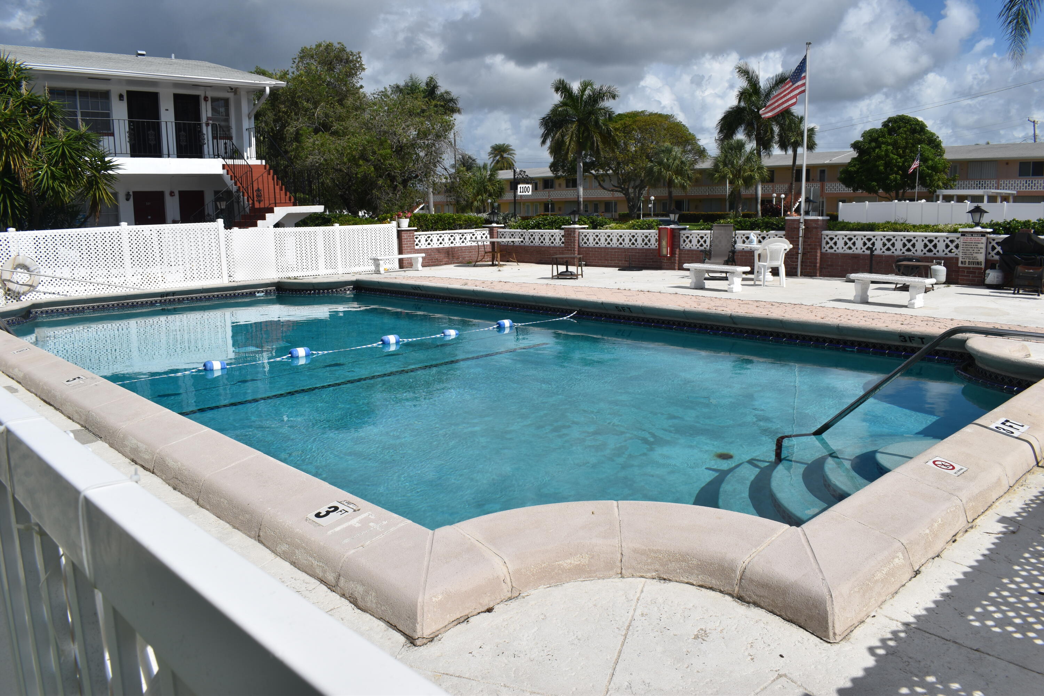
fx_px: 783
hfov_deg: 67.4
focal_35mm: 27
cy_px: 348
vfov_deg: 47.9
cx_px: 522
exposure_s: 1/400
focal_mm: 18
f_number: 10
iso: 100
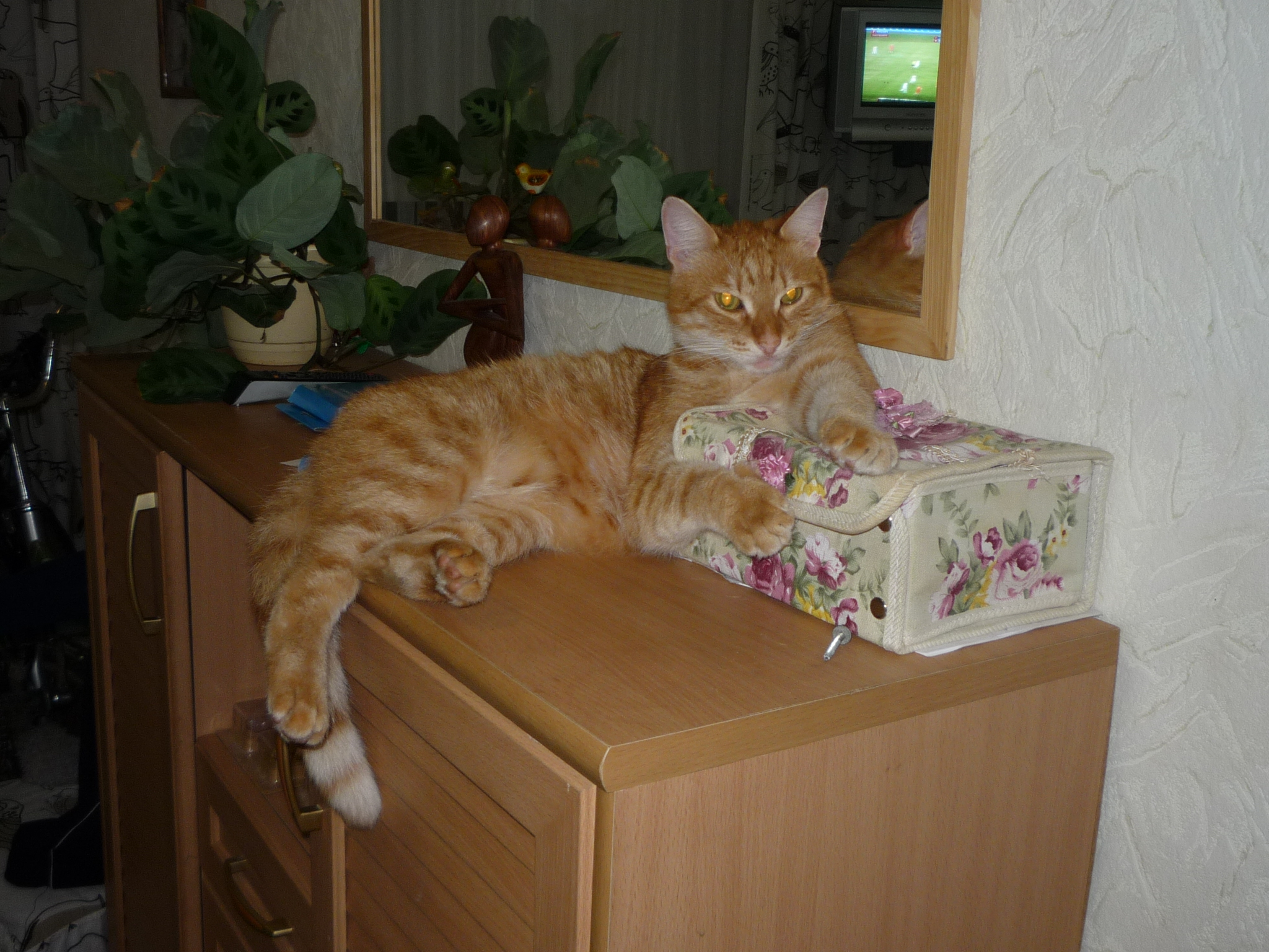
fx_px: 1393
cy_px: 476
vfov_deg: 37.7
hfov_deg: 49.0
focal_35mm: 38
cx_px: 634
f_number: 3.3
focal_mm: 5.2
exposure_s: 1/30
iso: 100
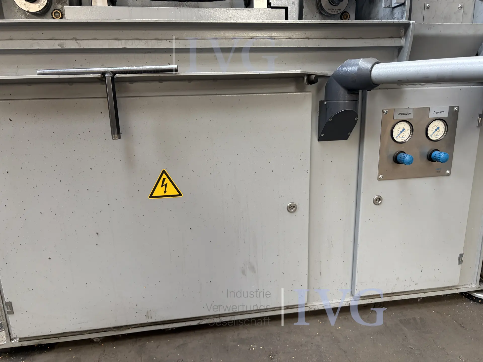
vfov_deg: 53.1
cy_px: 181
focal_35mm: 26
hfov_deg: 67.3
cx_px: 242
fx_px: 363
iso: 125
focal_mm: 5.96
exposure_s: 1/60
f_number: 1.6
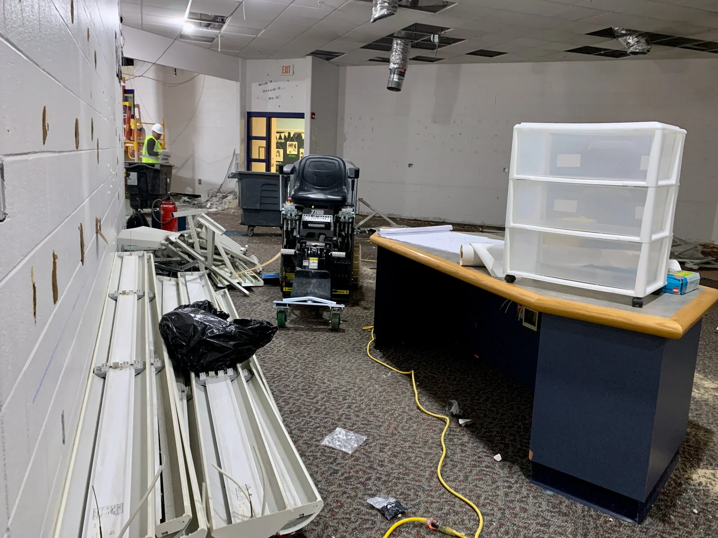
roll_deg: -0.6
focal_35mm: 26
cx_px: 359
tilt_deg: -9.9
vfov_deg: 53.1
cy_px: 269
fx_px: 539
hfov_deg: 67.3
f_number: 1.8
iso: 320
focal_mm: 4.25
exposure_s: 1/40
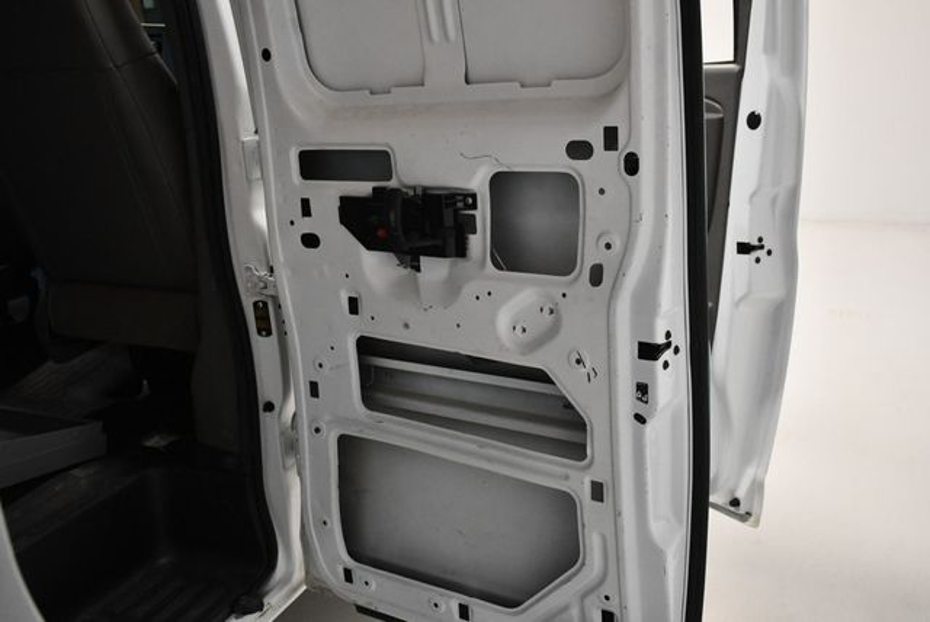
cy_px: 311
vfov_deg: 36.9
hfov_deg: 53.1
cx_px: 465
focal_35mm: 36
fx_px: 931
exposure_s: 1/125
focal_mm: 18
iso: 1600
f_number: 3.5
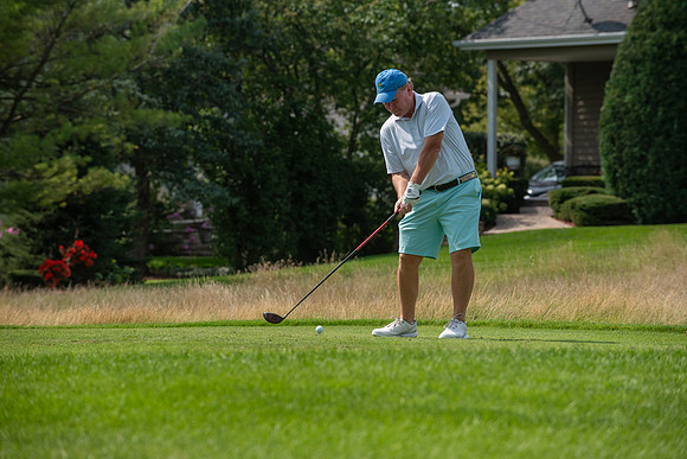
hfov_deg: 10.3
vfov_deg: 6.9
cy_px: 230
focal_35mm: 200
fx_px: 3817
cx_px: 344
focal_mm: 200
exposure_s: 1/2500
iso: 250
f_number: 5
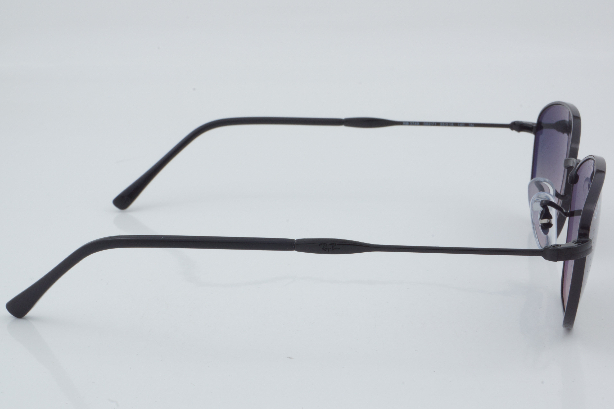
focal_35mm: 75
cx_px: 307
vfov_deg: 18.2
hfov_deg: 27.0
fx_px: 1279
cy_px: 204
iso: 100
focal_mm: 50
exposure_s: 1/4
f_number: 29
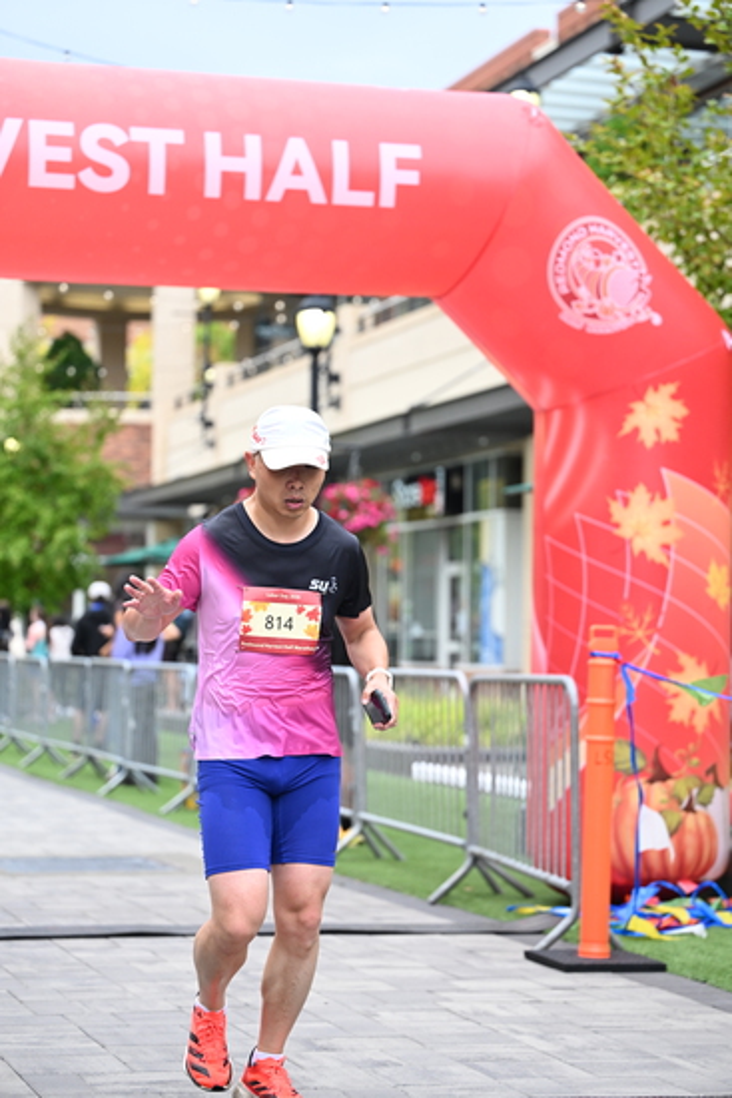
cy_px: 549
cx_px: 366
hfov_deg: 16.9
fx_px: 2469
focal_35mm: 81
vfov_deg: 25.1
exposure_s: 1/2000
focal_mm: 81
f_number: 2.8
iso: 1000
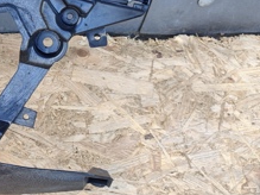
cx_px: -75
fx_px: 571
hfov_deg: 22.9
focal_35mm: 76
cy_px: -45
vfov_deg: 18.3
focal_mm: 4.94
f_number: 1.5
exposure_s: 1/444
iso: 160
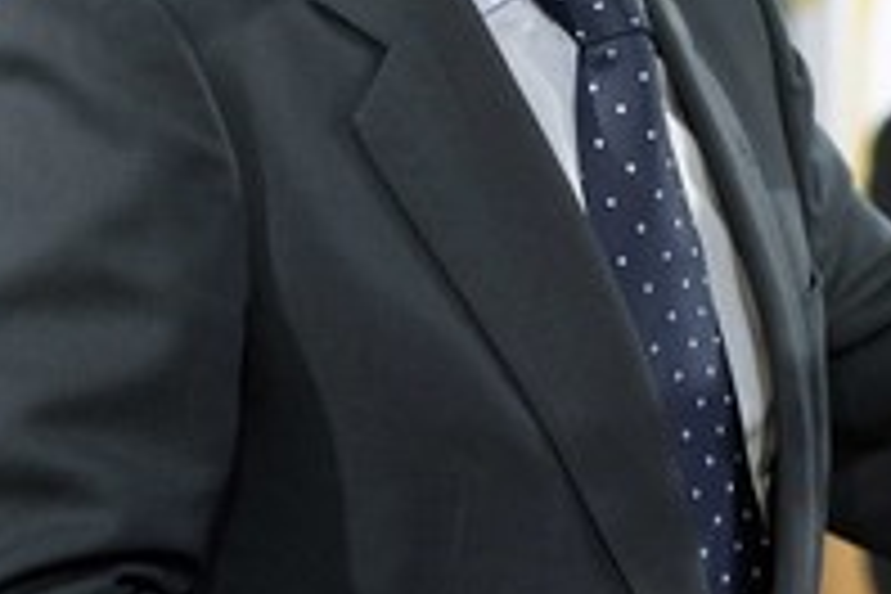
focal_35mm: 361
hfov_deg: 5.7
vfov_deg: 3.8
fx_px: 8934
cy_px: 83
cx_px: 904
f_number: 3.5
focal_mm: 102
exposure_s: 1/125
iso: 800
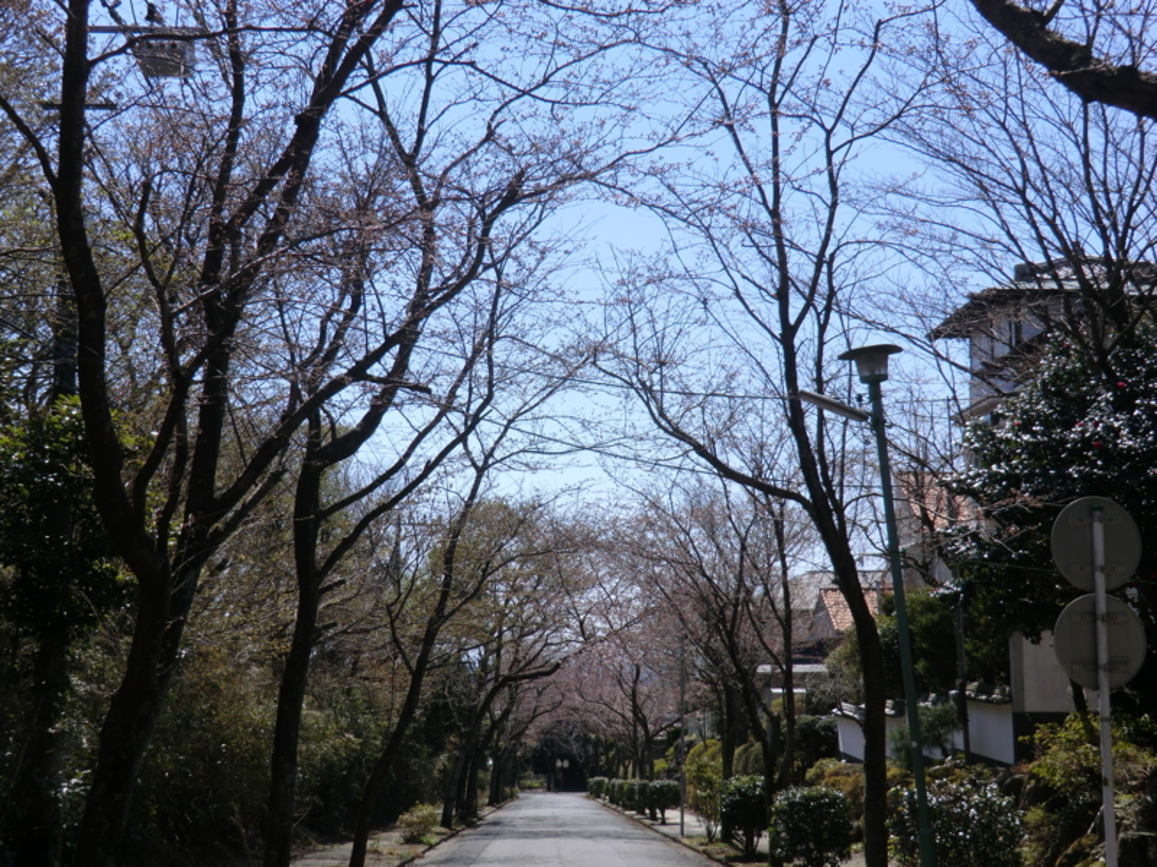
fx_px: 1571
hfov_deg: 40.4
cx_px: 578
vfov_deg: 30.9
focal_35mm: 47
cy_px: 434
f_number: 4
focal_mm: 8.4
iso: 64
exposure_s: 1/500
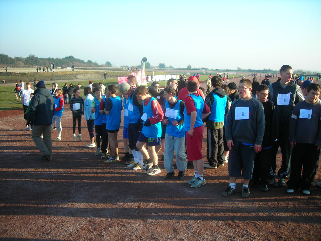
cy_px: 120
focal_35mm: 38
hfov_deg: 49.0
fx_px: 352
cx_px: 160
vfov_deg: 37.7
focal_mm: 6.3
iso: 50
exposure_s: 1/156
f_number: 3.2
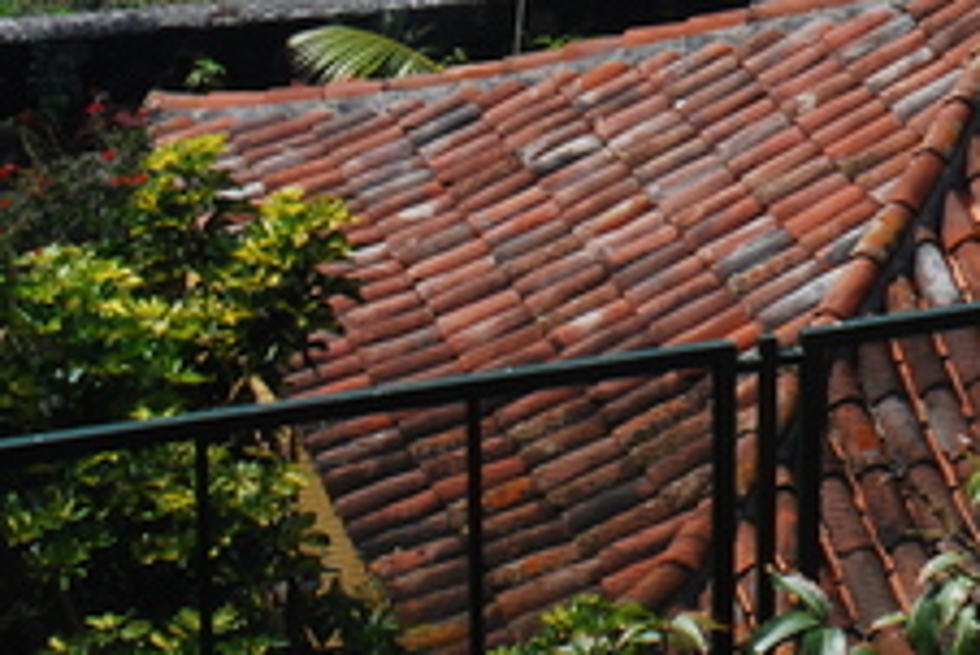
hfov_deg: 16.0
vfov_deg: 10.8
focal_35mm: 123
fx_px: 3362
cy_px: -217
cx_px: 1127
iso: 125
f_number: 25
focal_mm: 29
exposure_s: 1/8
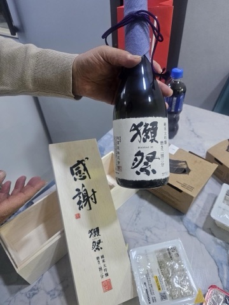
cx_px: 114
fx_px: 203
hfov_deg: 58.9
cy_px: 152
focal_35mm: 23
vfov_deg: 73.9
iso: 500
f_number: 1.7
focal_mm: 6.3
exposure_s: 1/120
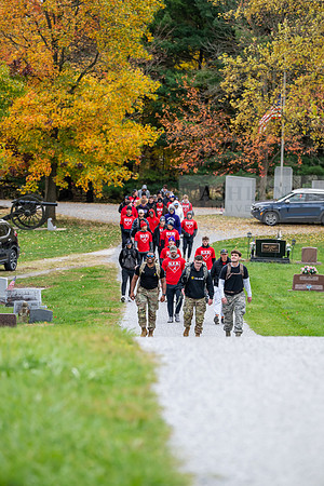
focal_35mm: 200
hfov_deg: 6.9
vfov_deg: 10.3
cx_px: 162
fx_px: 2700
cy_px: 243
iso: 640
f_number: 4.5
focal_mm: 200
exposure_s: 1/320
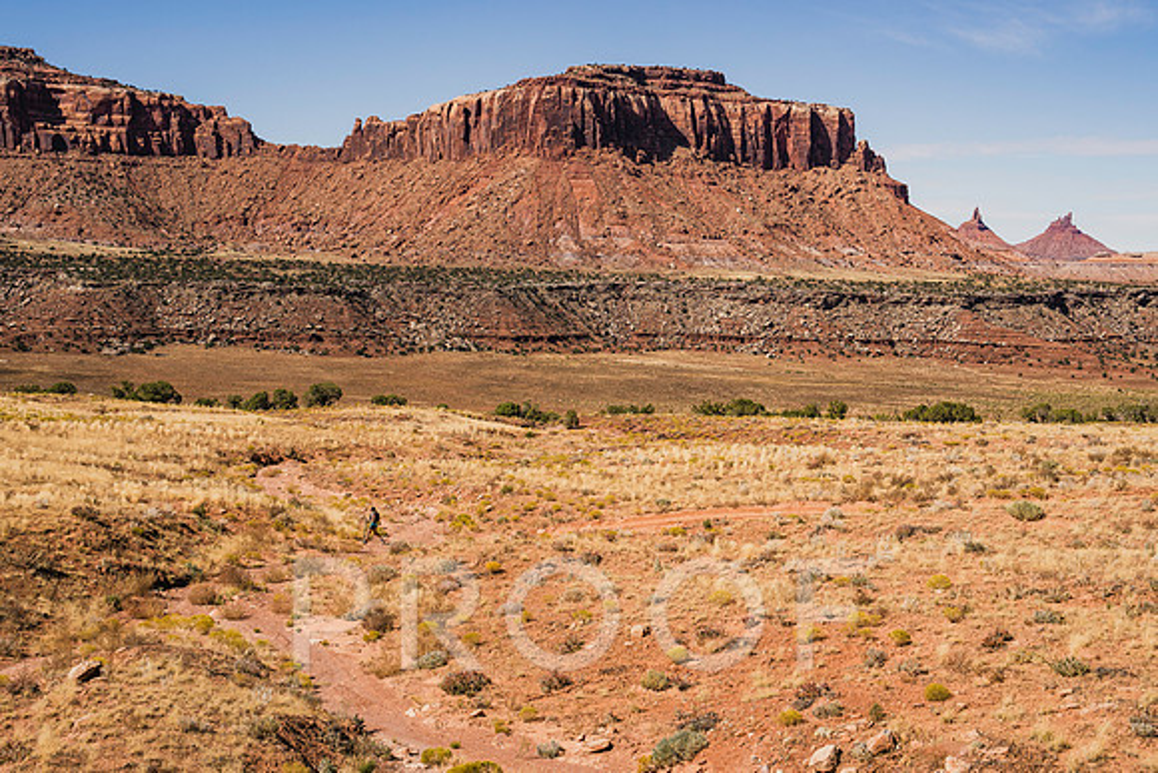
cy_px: 388
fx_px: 1676
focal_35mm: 52
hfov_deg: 38.1
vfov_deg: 26.0
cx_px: 607
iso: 160
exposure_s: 1/640
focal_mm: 48
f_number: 7.1
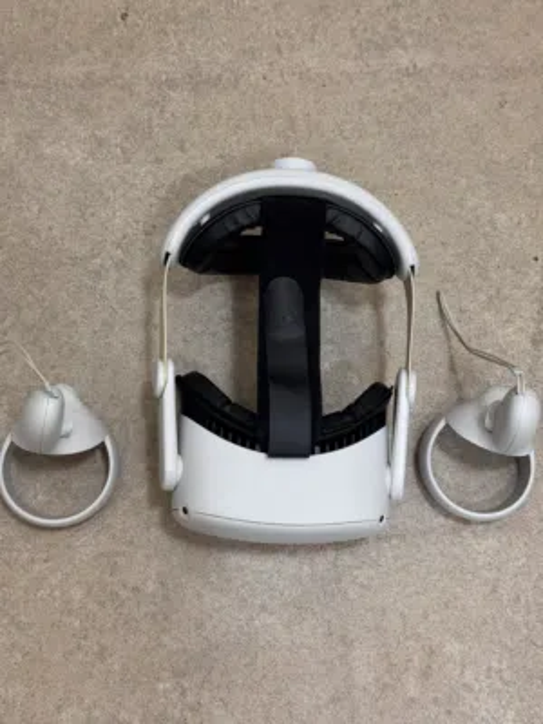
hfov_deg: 30.3
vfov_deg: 39.7
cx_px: 272
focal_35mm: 48
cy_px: 362
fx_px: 1004
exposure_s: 1/100
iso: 80
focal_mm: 6.76
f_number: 1.78
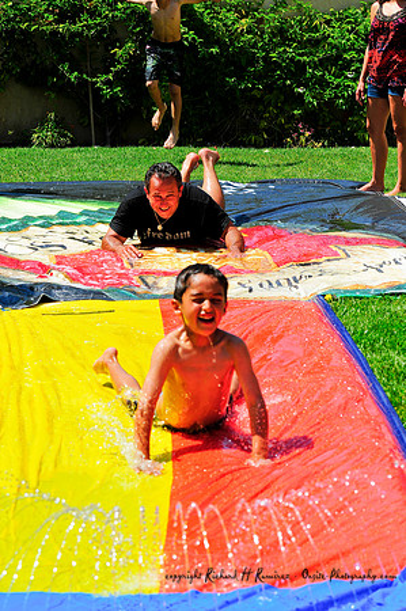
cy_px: 306
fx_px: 1780
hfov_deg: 13.0
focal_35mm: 105
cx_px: 203
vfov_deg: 19.5
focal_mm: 70
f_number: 7.1
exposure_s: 1/640
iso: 200
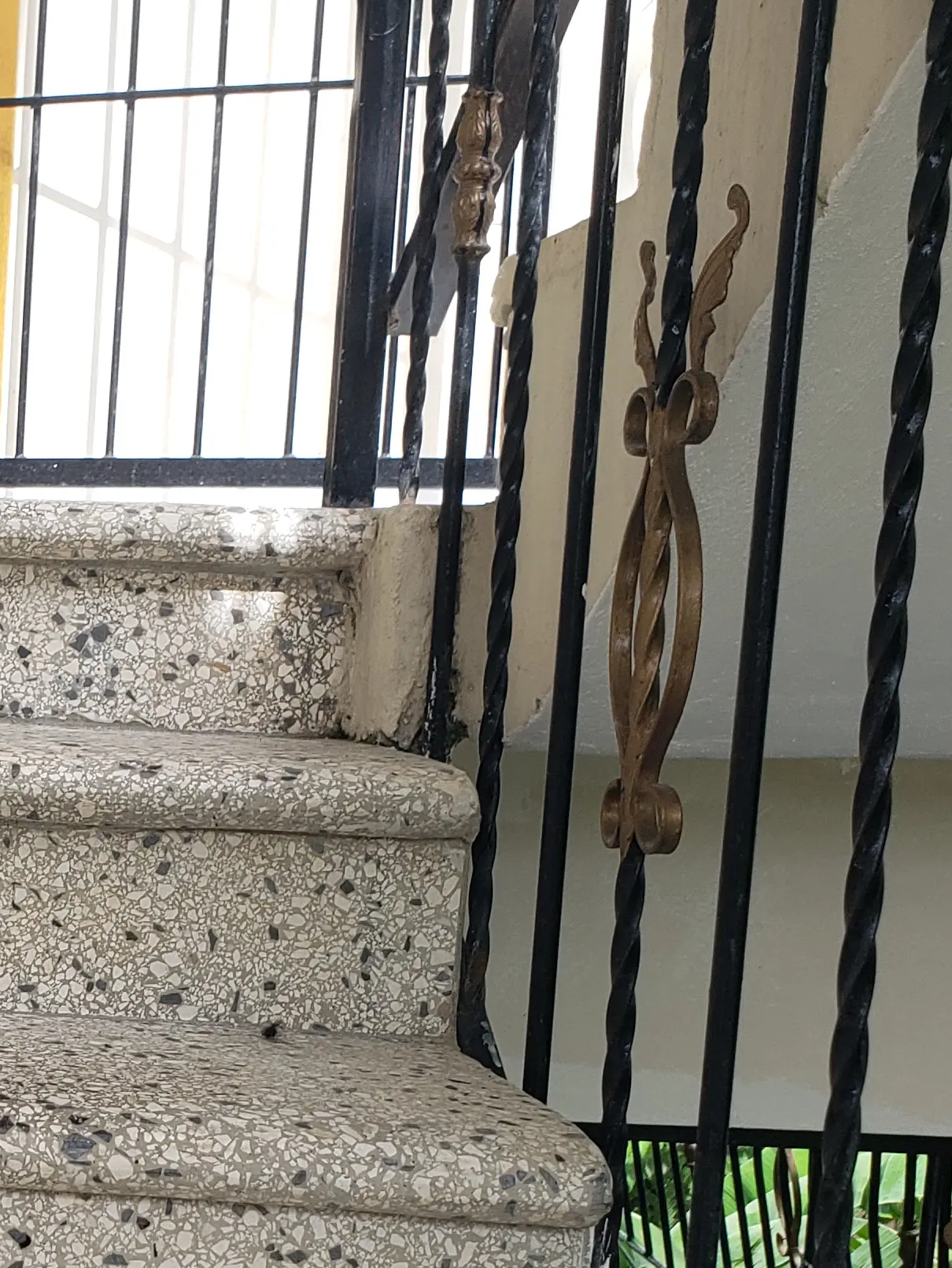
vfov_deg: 29.5
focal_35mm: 65
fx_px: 2383
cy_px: 895
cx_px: -208
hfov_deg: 21.0
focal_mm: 4.3
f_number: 2.4
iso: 50
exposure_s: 1/223
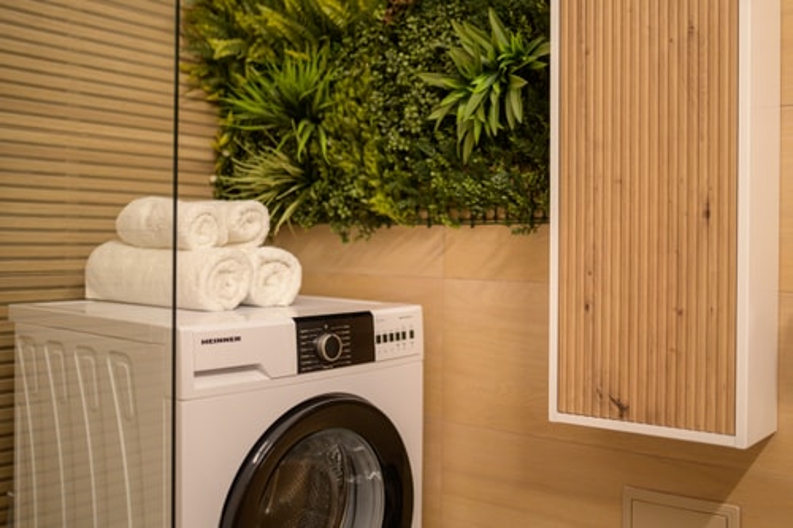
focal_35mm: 40
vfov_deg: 33.8
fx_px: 870
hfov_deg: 48.9
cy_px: 257
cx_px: 442
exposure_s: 1/250
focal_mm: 35
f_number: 1.4
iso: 800
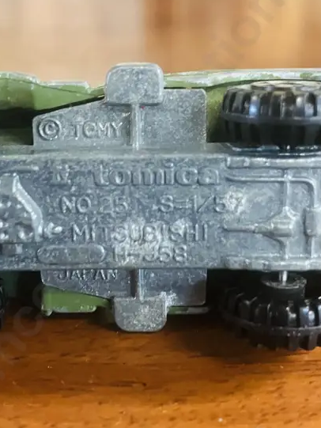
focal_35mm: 53
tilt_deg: -24.2
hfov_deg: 27.5
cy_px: 169
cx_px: 142
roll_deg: +0.8
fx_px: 655
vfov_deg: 36.0
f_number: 1.8
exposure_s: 1/25
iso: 500
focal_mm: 3.99
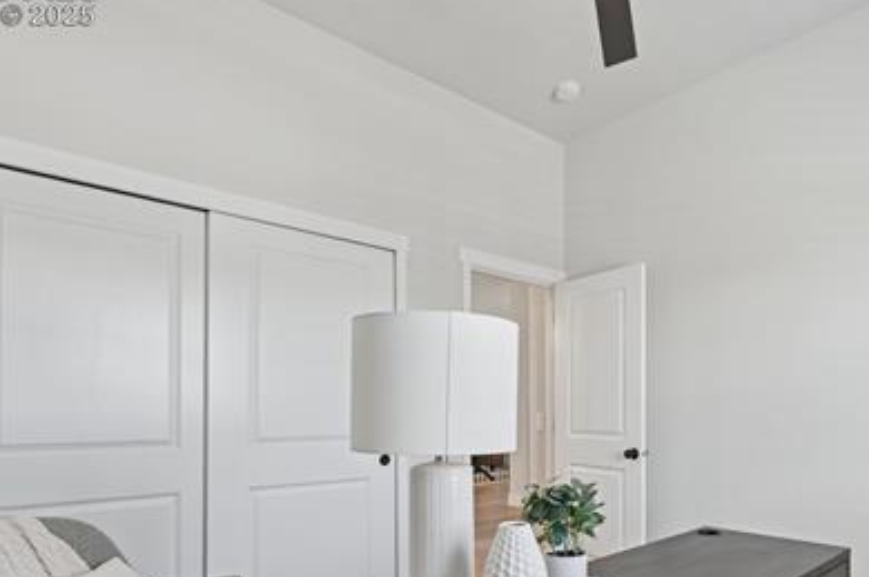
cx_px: 535
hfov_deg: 75.0
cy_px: 423
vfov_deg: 52.9
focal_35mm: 23
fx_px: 554
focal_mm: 14
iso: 160
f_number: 10
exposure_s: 1/3
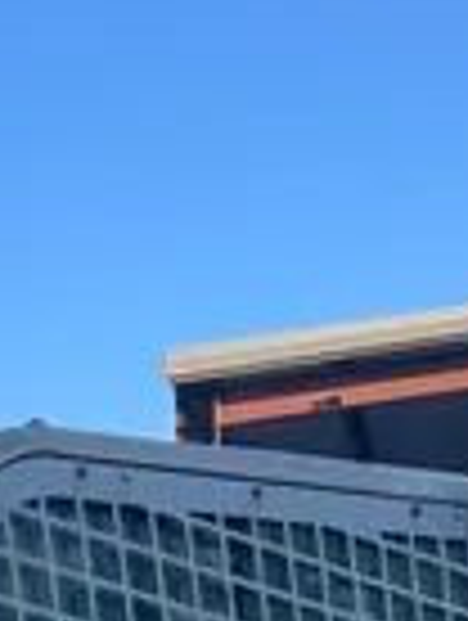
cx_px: 45
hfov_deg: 10.7
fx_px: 2480
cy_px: 1127
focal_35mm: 138
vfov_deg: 12.9
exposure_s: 1/979
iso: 32
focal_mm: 4.2
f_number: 1.6
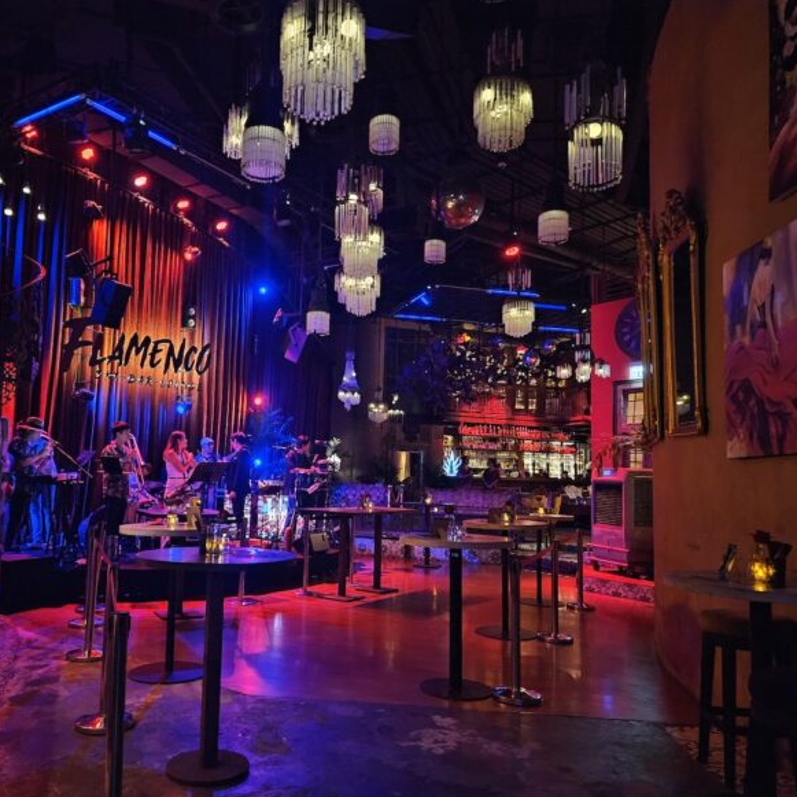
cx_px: 325
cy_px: 405
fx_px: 729
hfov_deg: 56.9
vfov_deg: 57.3
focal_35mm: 28
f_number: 1.8
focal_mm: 5.4
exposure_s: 1/20
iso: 1600
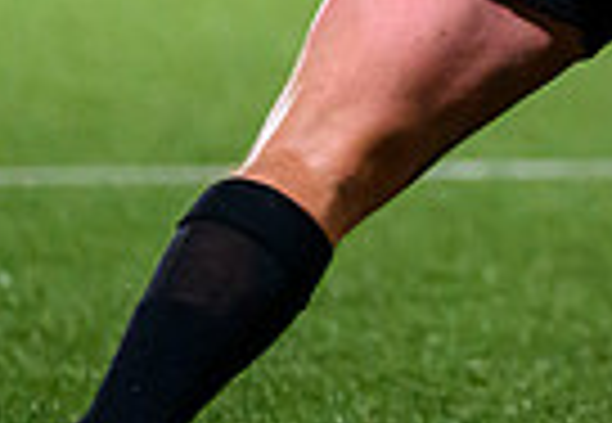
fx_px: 18483
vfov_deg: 1.3
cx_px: 1533
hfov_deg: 1.9
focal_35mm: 1075
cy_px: -158
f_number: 3.5
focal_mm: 200
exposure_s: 1/1250
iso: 6400
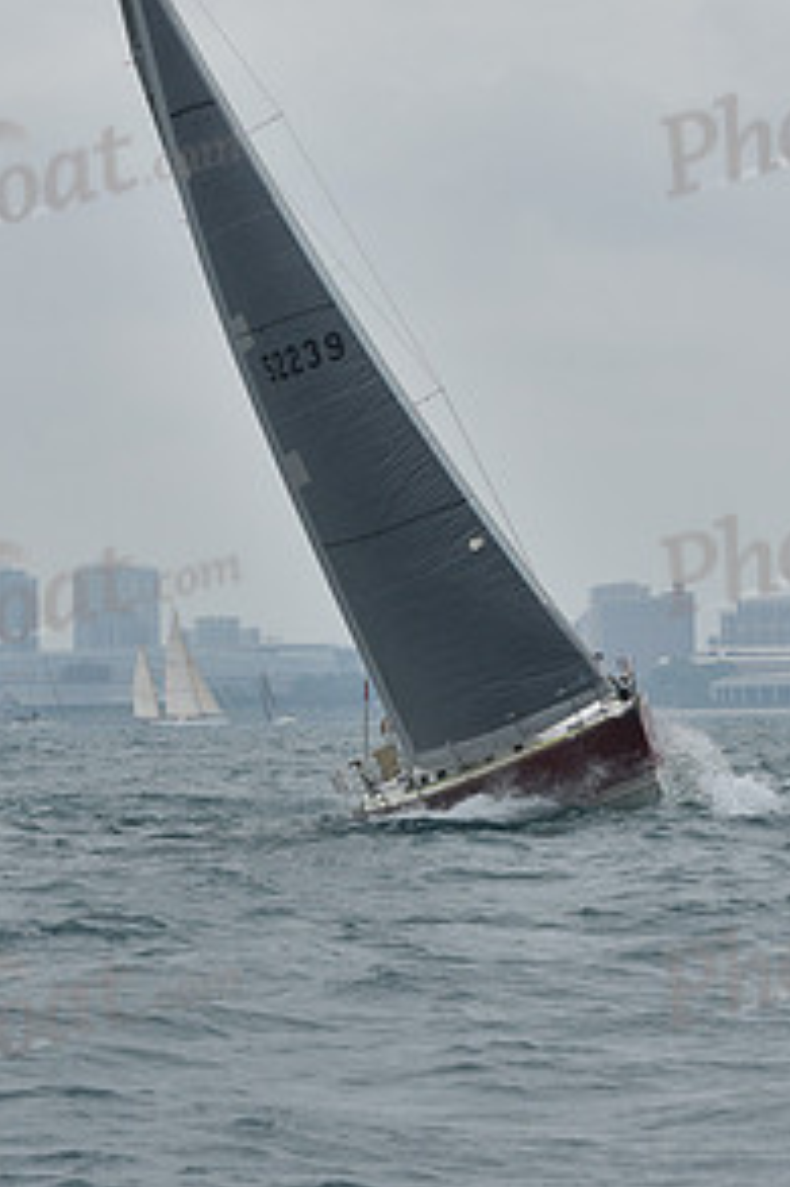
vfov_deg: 9.4
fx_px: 7184
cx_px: 452
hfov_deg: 6.3
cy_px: 361
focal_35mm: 218
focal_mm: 110
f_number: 10
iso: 250
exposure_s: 1/800
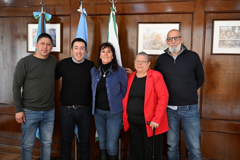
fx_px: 253
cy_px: 80
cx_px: 120
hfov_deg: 50.7
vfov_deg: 35.0
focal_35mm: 38
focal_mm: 38
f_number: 4.5
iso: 6400
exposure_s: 1/320
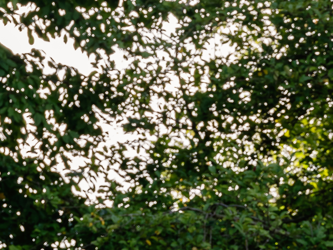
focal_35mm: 550
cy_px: 767
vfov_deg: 2.7
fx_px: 5292
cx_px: 521
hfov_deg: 3.6
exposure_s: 1/60
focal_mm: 120
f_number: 8
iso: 100
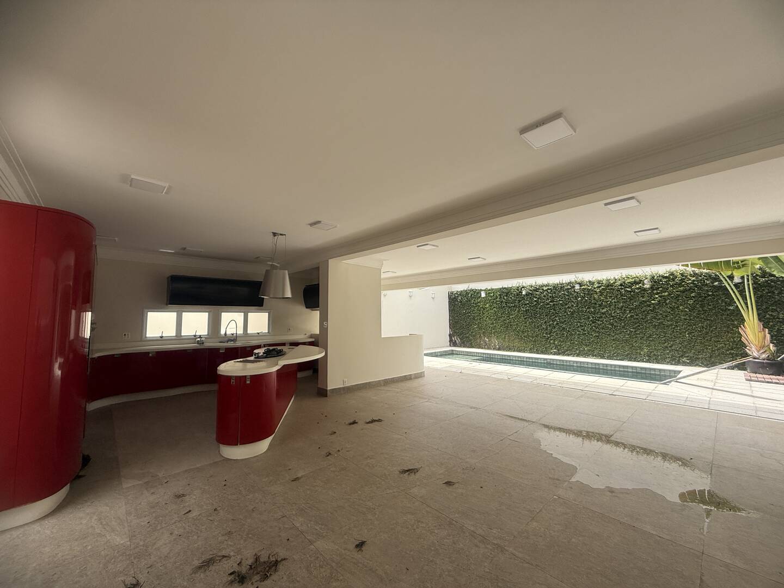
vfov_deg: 85.7
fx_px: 317
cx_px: 392
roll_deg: +0.1
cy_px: 294
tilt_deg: +5.0
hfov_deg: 102.1
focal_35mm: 14
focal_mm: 2.22
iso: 50
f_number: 2.2
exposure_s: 1/701
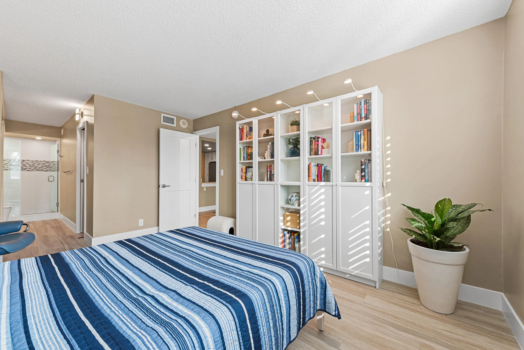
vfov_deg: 81.2
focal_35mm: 14
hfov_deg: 104.2
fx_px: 204
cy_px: 175
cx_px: 262
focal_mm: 14
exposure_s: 1/1.25
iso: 125
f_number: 9
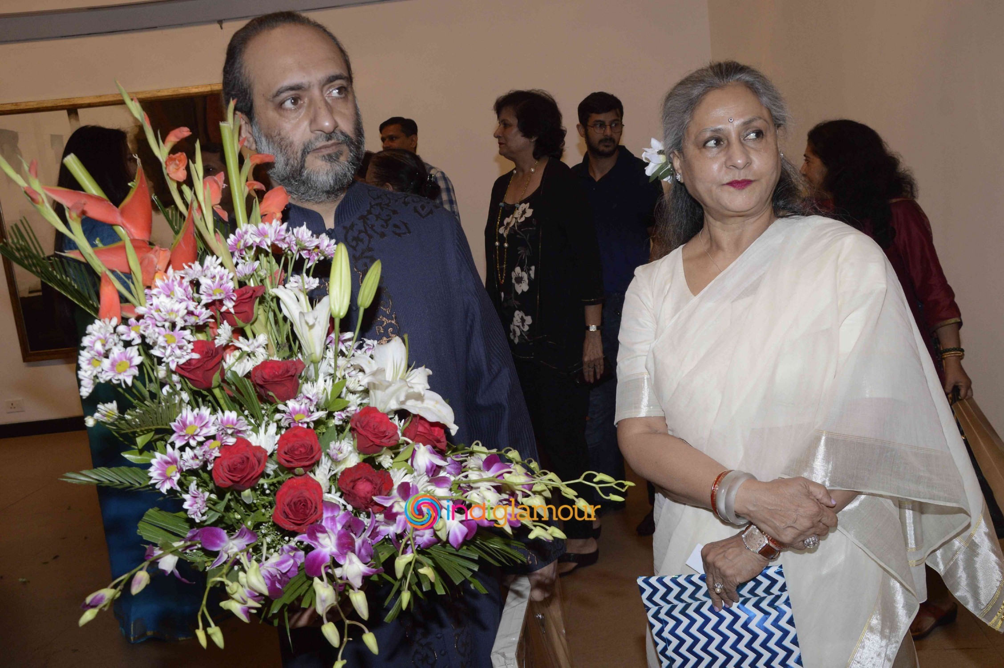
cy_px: 334
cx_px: 502
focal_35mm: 38
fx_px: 1045
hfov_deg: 51.3
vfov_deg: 35.4
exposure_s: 1/200
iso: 800
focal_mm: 25
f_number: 8
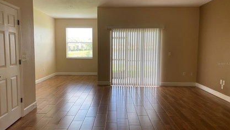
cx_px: 113
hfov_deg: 66.0
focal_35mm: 29
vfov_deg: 40.2
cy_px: 64
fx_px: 177
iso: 80
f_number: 1.8
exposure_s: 1/122
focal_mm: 4.25
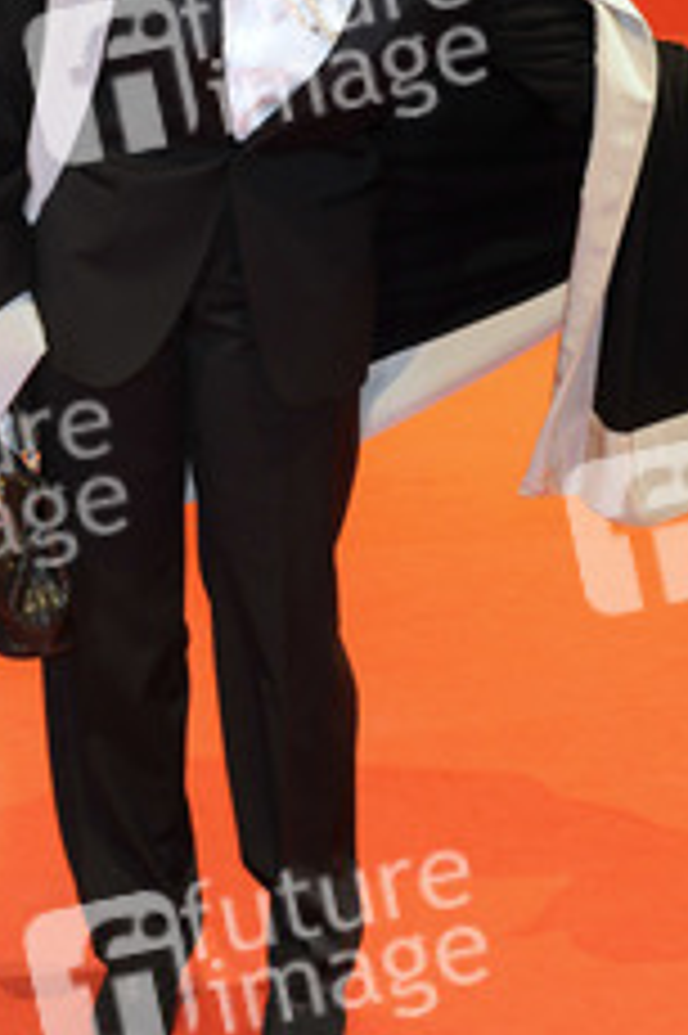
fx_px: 3502
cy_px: 284
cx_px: 387
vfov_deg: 16.7
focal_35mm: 122
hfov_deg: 11.2
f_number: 5.6
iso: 2000
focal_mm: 70
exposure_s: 1/200
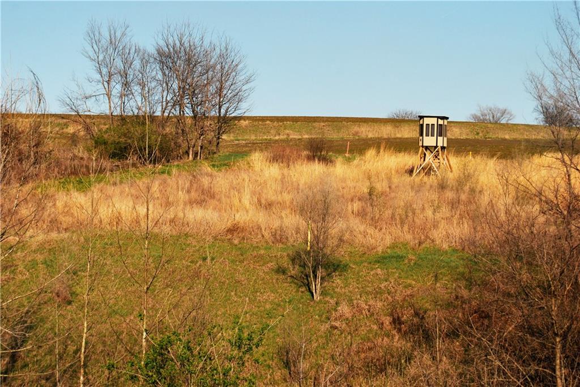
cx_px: 290
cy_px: 194
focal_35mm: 82
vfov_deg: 16.6
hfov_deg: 24.6
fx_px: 1330
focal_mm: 55
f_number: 8
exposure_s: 1/1600
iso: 400
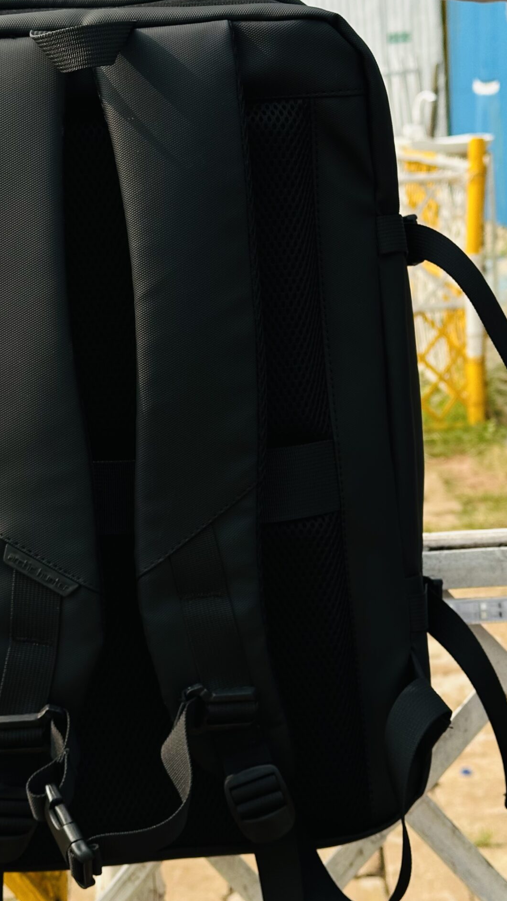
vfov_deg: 29.7
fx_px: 1697
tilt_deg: -9.3
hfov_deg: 17.0
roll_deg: +2.7
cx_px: 180
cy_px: 394
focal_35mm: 71
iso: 64
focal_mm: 6.86
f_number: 1.78
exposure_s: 1/1323
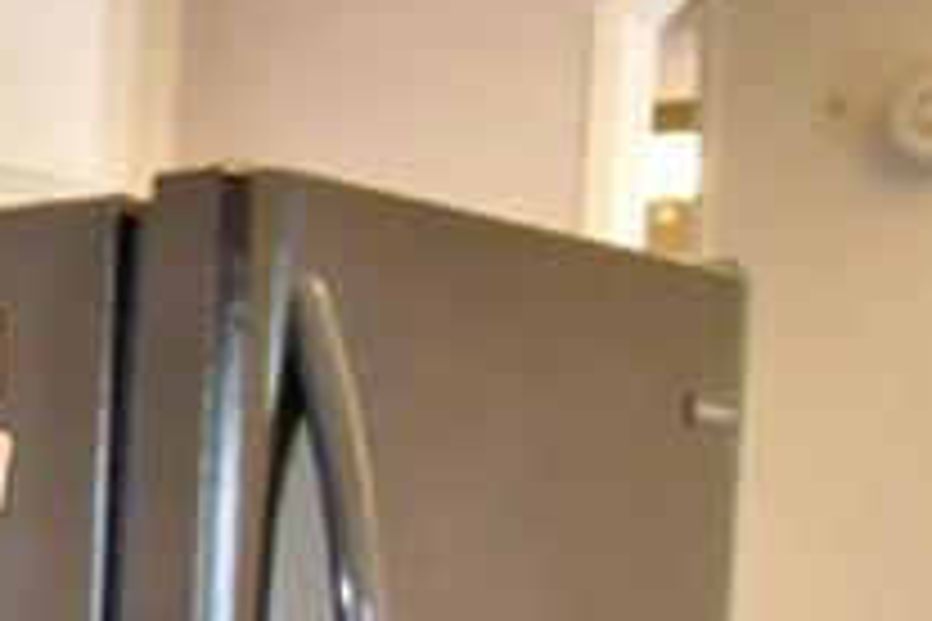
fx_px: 3003
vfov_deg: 11.4
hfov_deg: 13.7
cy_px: 864
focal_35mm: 116
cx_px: -1171
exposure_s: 1/30
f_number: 4.5
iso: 720
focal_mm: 10
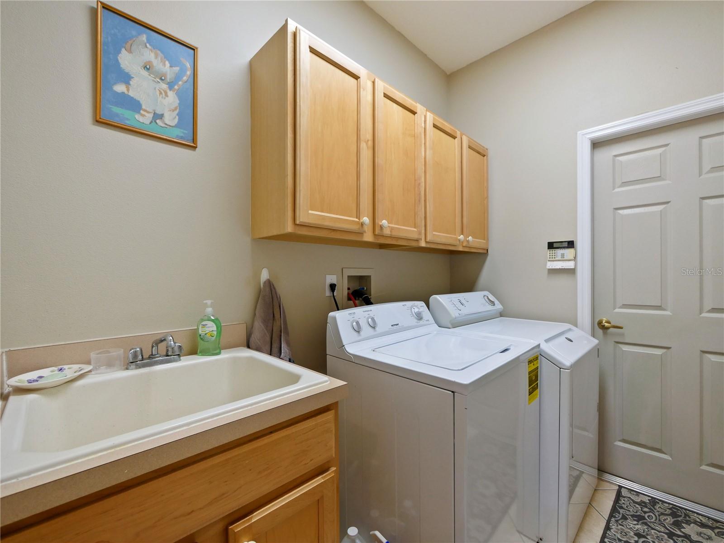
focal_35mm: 14
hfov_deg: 102.1
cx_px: 362
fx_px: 293
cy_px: 272
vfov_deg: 85.6
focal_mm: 7
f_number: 4
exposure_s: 1/60
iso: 800
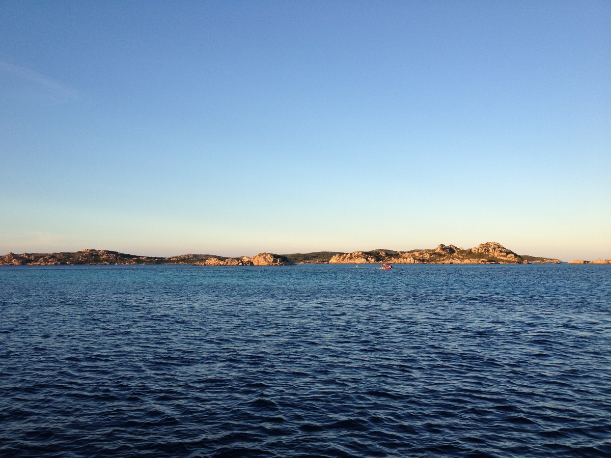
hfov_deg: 52.6
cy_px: 229
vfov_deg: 40.7
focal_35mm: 35
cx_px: 306
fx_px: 618
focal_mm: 4.28
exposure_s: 1/642
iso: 64
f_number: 2.4
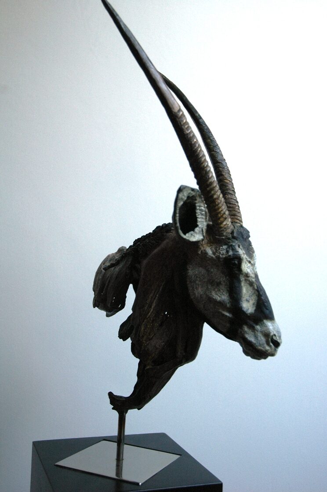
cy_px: 246
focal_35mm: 44
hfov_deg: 30.8
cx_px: 164
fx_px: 594
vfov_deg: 45.0
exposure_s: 1/60
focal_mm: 29
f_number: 4
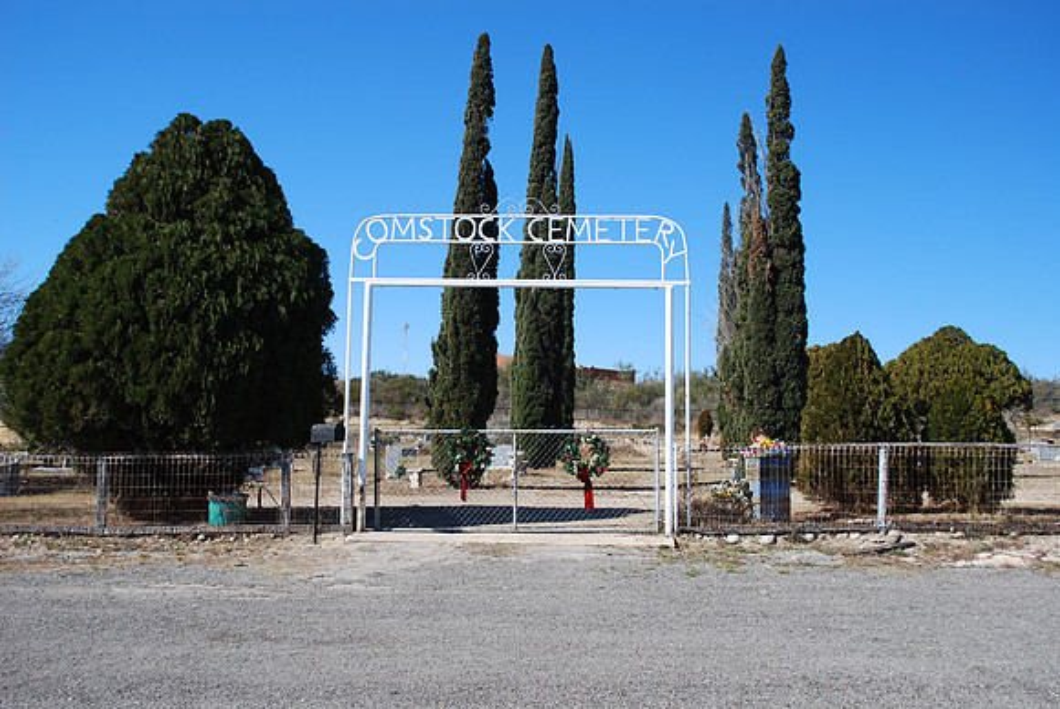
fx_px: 1061
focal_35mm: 36
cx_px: 530
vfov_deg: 37.0
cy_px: 354
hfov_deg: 53.1
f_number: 5.6
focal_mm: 24
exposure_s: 1/125
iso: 110
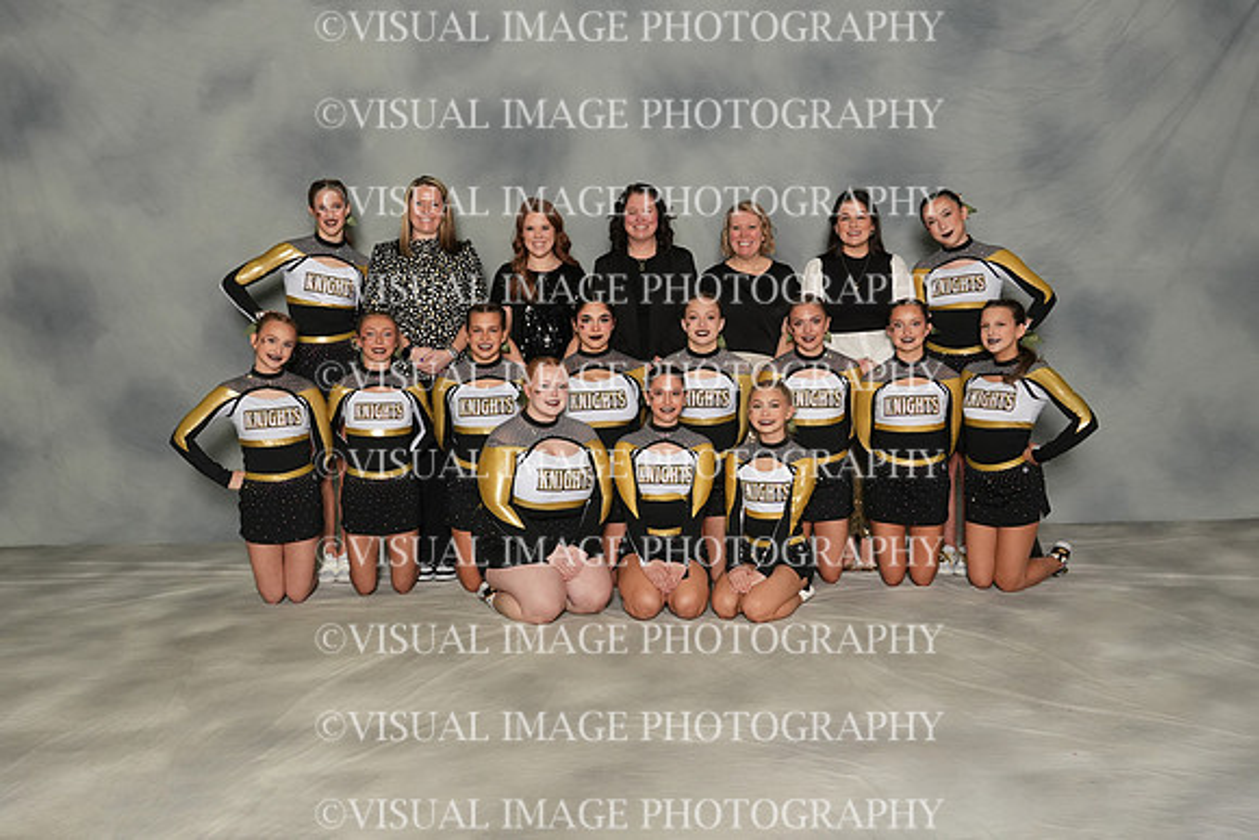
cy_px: 420
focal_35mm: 36
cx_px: 630
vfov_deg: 36.9
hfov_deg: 53.1
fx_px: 1259
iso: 800
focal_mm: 24
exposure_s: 1/80
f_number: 8
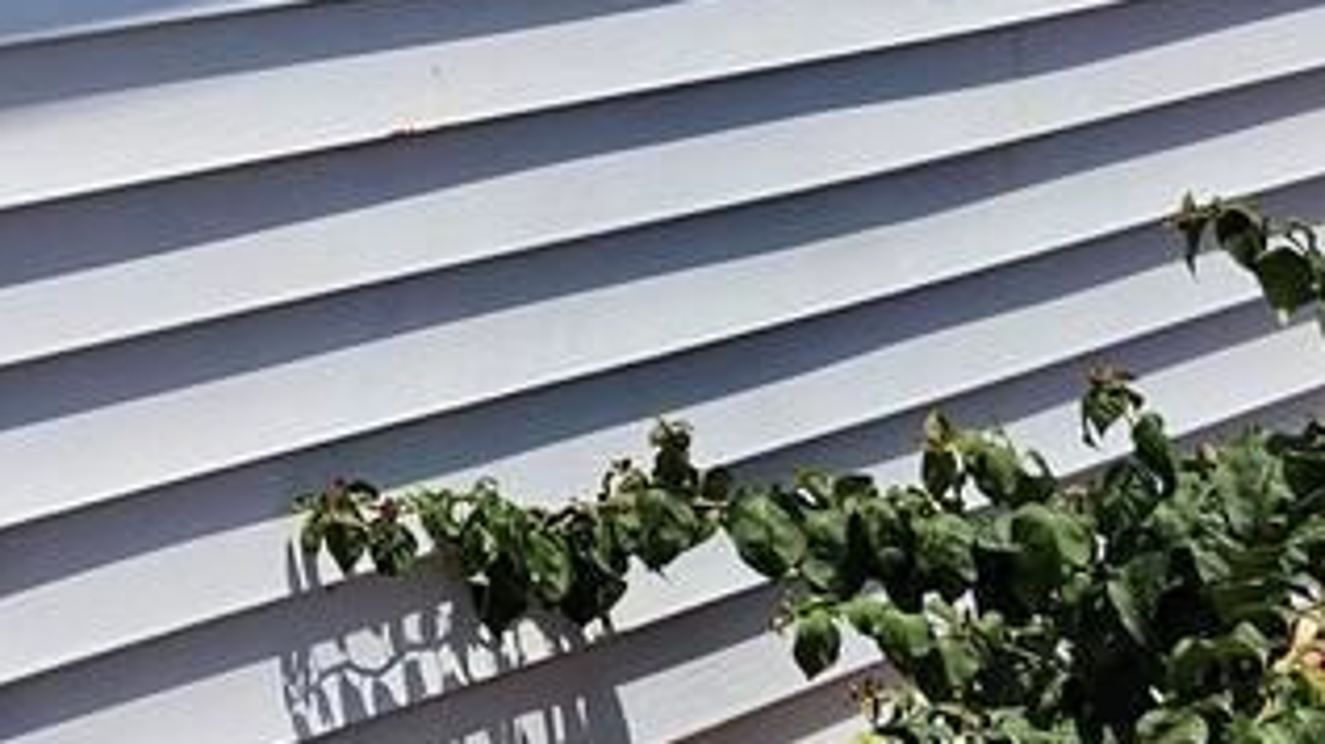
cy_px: -619
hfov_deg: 17.6
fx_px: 3793
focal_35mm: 108
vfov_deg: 10.5
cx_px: -700
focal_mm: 6.3
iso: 10
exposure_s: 1/1135
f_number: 1.7
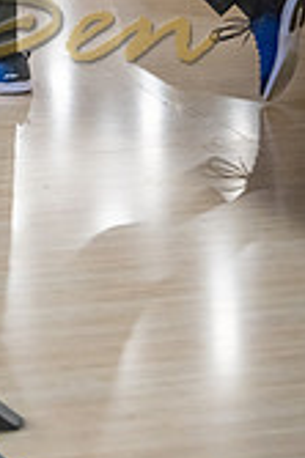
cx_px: -85
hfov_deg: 6.8
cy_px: -115
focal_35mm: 200
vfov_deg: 10.1
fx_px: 2547
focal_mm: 74
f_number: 2.8
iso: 4000
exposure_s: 1/1000
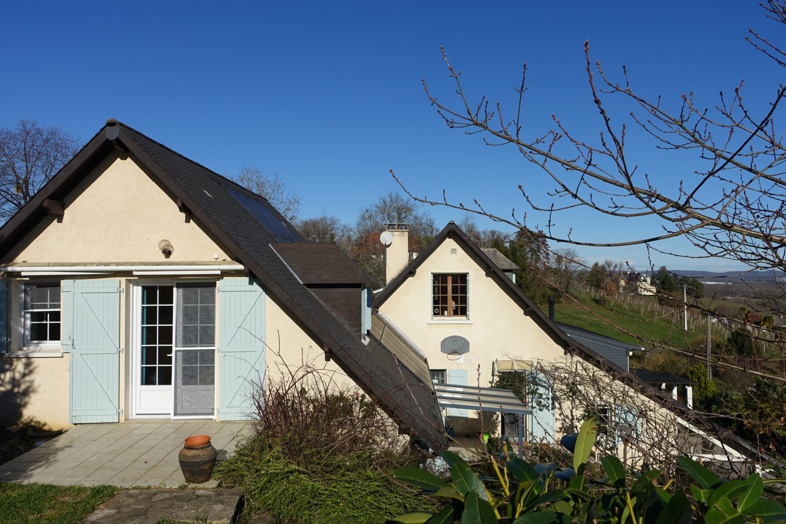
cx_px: 409
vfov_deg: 46.4
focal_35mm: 28
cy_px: 251
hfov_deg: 65.4
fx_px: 611
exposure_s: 1/160
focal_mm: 9.69
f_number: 5.6
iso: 125
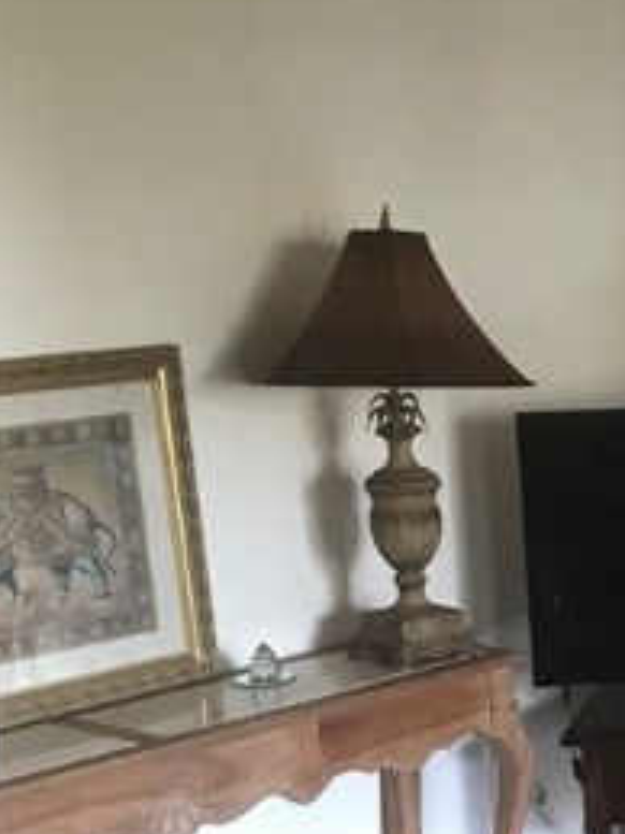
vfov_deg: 23.1
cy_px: 725
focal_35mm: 83
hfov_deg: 16.9
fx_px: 2000
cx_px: 760
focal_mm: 3.99
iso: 80
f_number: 1.8
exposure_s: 1/15
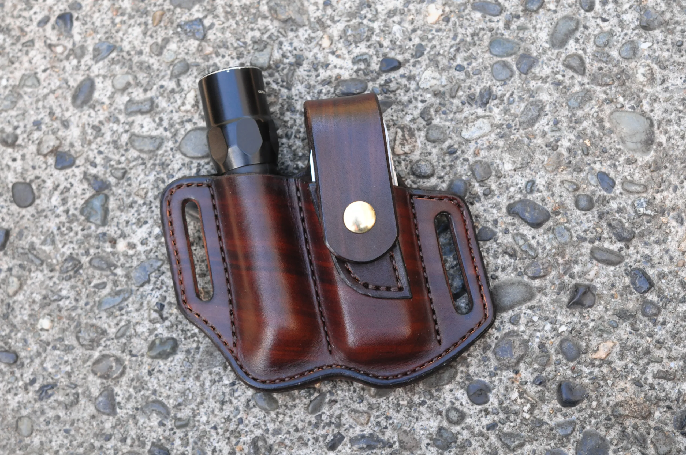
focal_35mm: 90
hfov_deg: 22.6
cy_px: 228
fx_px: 1713
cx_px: 343
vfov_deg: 15.1
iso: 800
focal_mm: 60
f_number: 5
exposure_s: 1/200
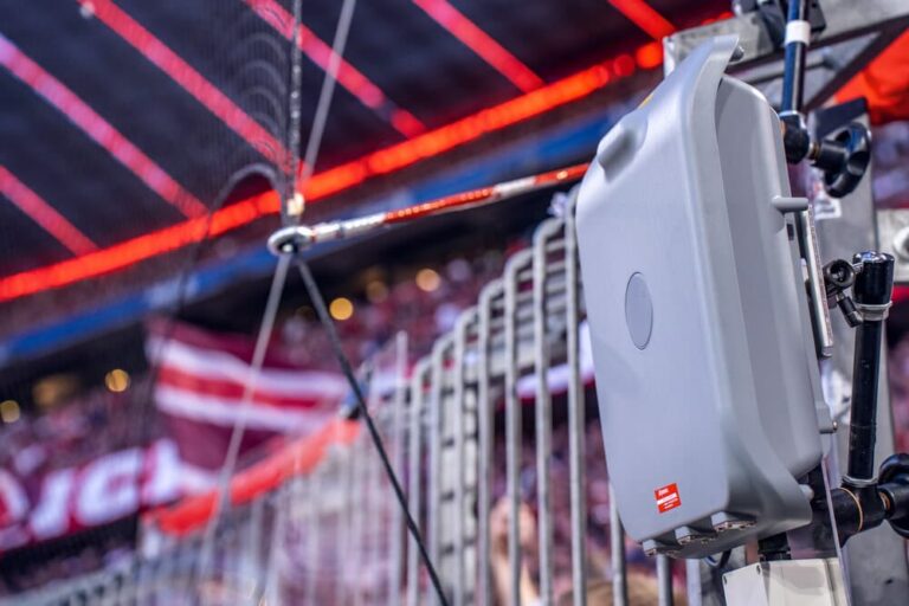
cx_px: 454
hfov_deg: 27.0
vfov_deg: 18.2
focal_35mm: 75
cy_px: 303
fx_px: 1894
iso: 1000
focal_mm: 75
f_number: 4
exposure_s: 1/160
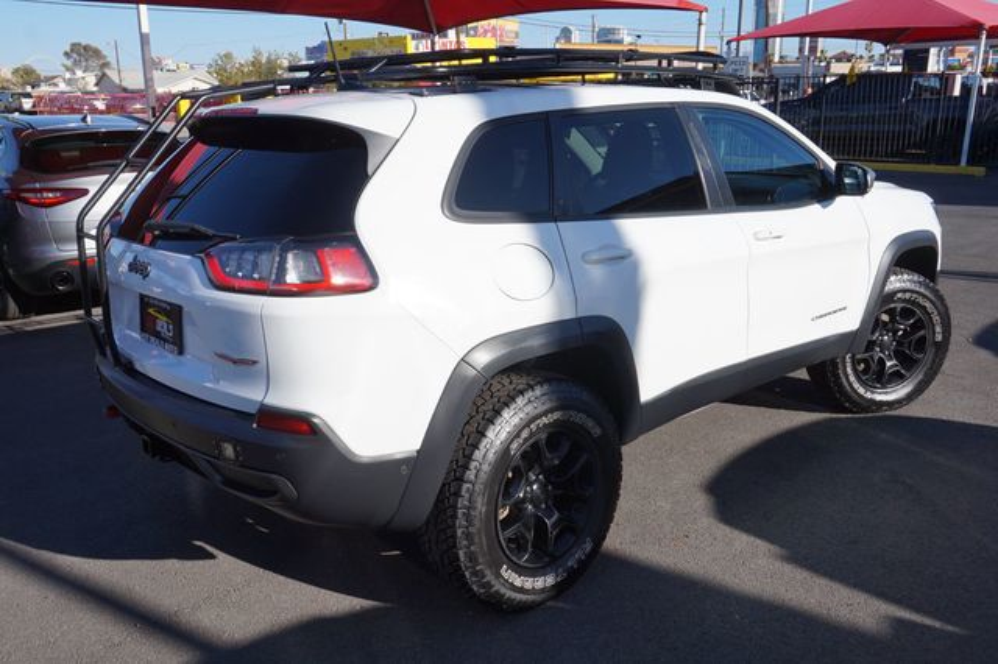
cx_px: 499
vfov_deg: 43.6
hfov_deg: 62.0
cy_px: 332
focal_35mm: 30
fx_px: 831
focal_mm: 20
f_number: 11
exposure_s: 1/160
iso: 100
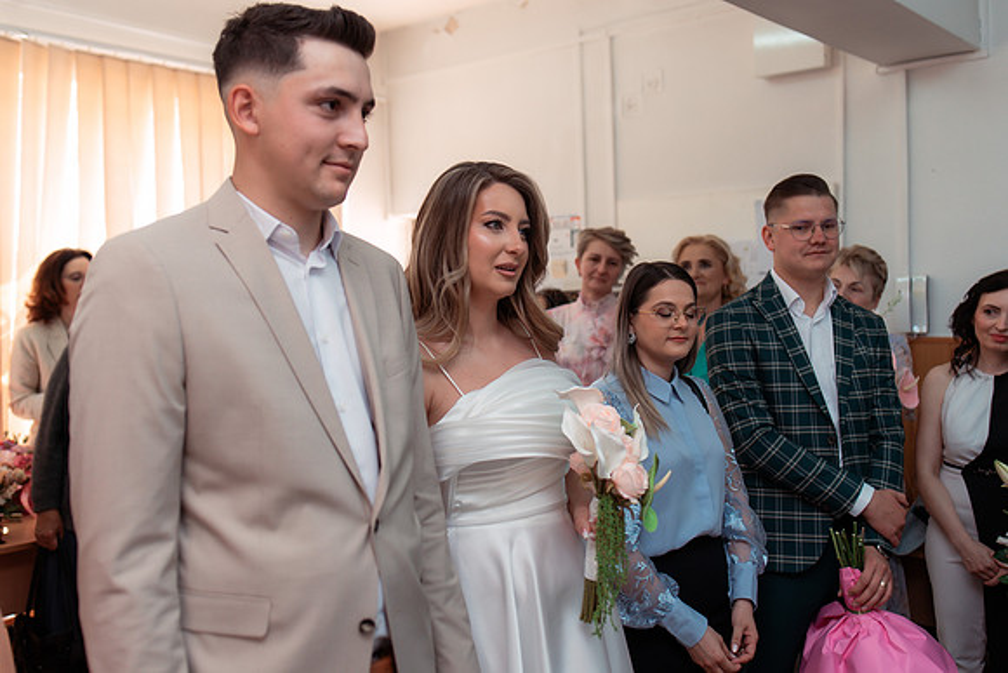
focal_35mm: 35
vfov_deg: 37.9
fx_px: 980
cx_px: 504
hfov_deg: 54.4
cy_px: 336
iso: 800
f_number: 2.8
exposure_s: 1/250
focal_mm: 35
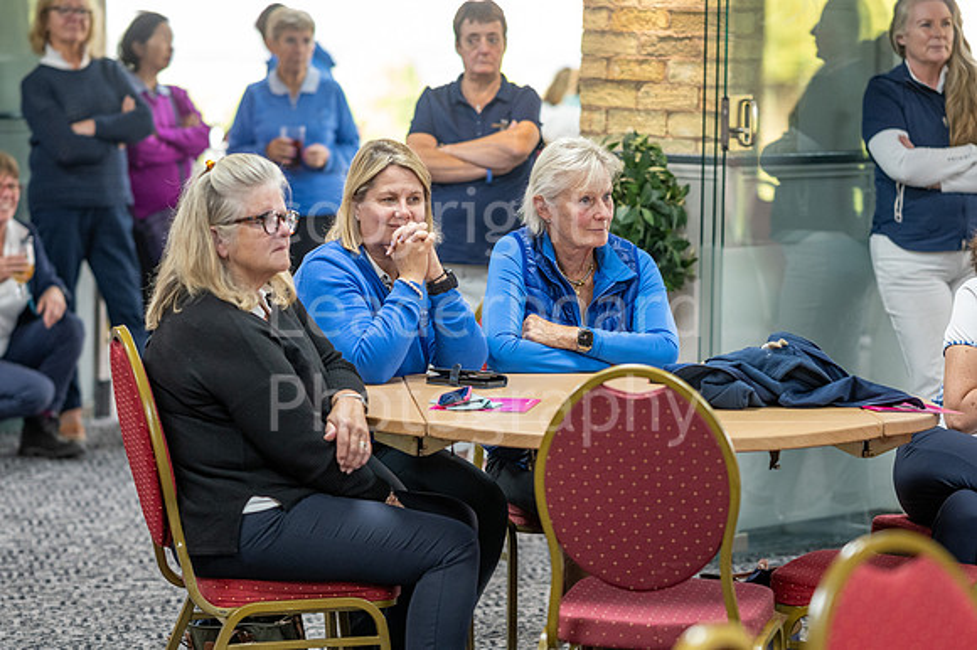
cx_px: 456
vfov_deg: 10.1
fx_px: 3675
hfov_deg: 15.1
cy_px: 303
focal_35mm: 136
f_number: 2
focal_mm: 85
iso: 500
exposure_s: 1/160
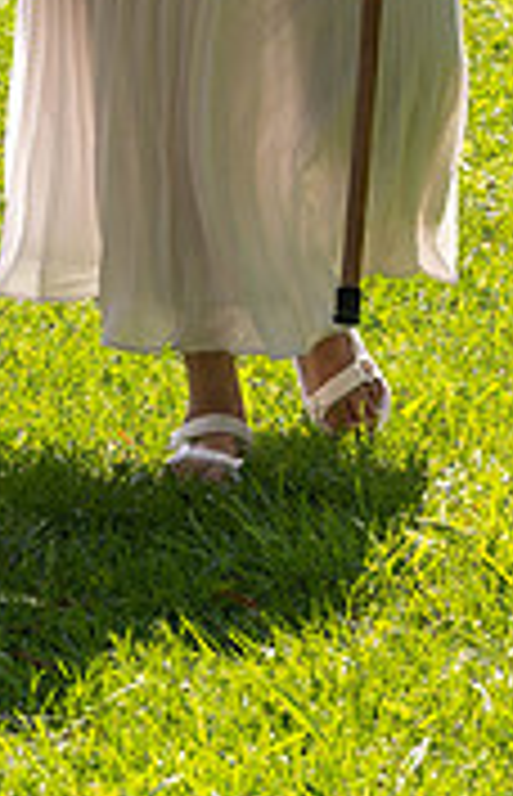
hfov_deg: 3.8
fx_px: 7817
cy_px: -173
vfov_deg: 5.8
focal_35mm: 357
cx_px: 239
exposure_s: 1/320
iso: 100
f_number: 6.3
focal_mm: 62
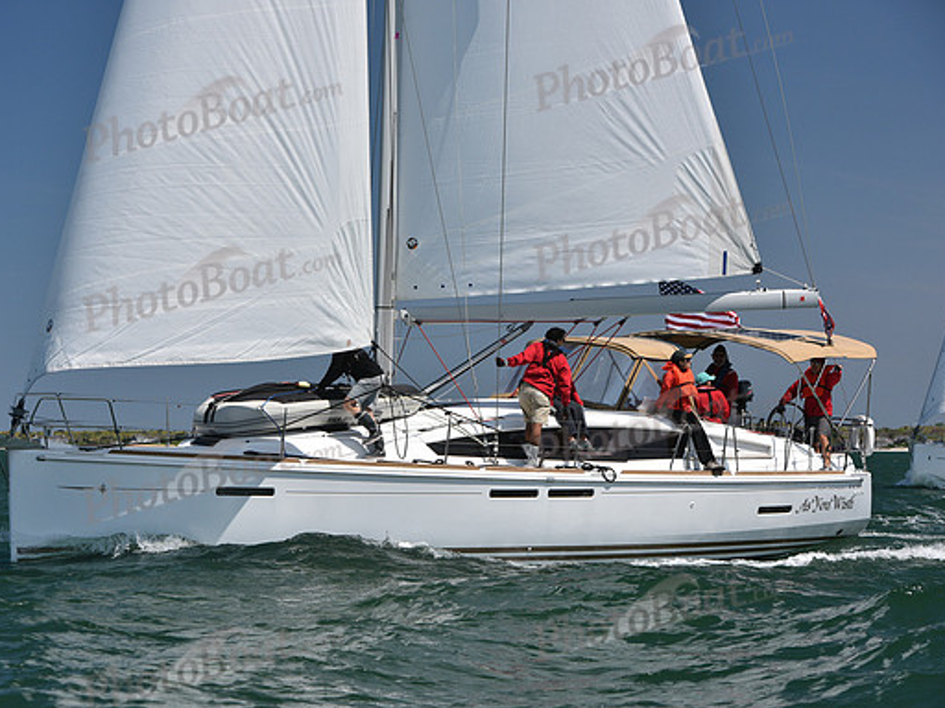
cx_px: 439
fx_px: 2976
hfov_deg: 18.0
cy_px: 355
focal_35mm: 109
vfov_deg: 13.6
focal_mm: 100
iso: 320
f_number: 7.1
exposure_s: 1/800
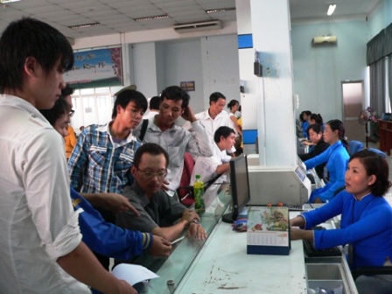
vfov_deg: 39.7
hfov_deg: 51.4
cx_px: 196
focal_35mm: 36
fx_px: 408
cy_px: 147
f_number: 2.8
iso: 200
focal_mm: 6
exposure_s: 1/30
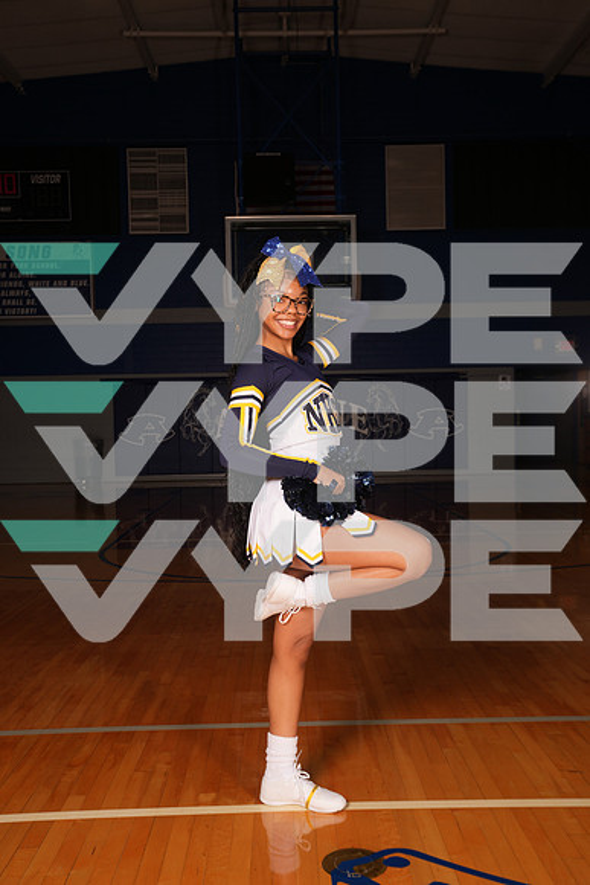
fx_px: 909
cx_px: 295
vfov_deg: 51.9
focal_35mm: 37
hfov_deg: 36.0
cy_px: 442
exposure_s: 1/100
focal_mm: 37
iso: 100
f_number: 6.3
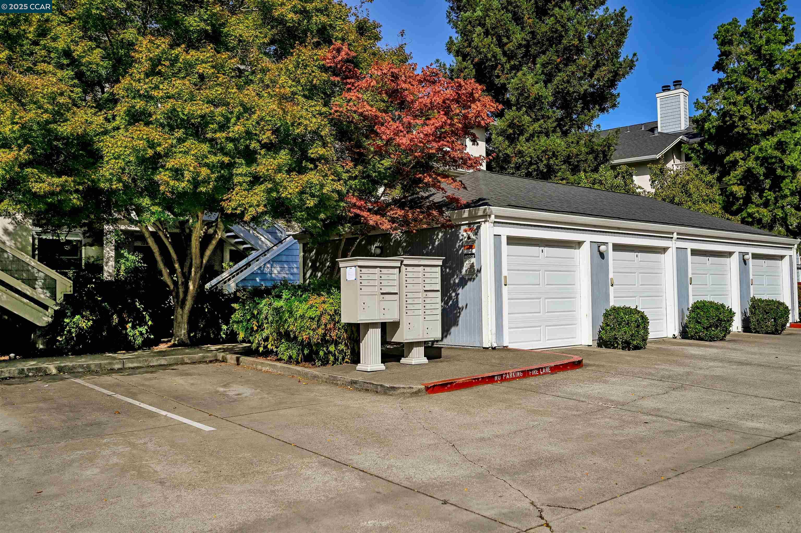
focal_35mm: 30
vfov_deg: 43.5
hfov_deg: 62.0
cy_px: 266
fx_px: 667
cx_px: 400
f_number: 4
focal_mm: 30
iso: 320
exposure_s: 1/6400
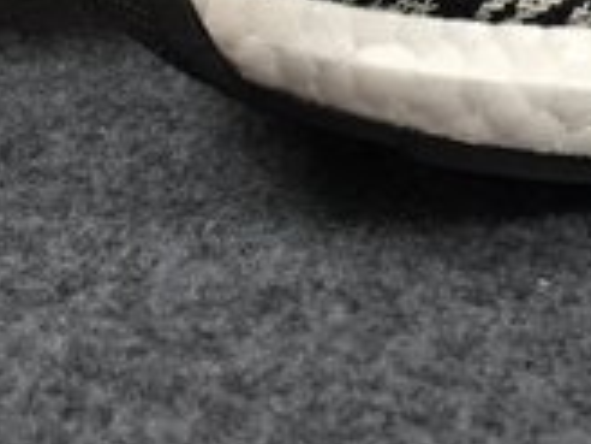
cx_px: 541
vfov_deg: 14.0
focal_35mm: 97
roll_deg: -0.5
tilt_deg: -9.5
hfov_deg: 19.8
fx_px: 1656
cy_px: -283
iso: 80
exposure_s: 1/33
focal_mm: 4.15
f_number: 2.2
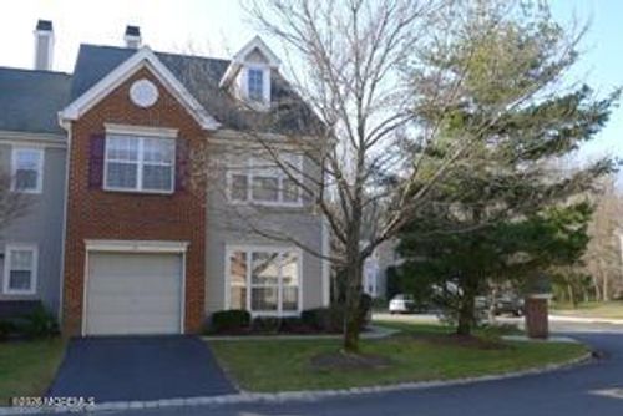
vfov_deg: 37.9
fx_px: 606
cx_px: 312
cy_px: 208
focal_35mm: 35
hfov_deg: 54.4
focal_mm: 7.5
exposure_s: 1/320
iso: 80
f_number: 2.8
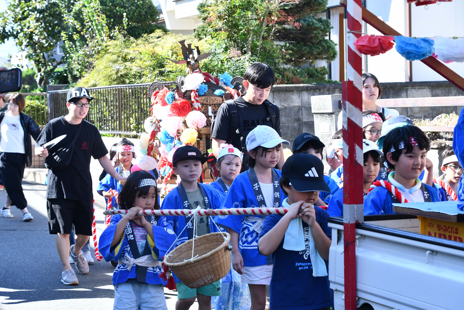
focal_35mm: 78
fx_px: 1005
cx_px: 232
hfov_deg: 26.0
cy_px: 155
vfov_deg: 17.5
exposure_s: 1/400
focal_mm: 52
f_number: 7.1
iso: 500
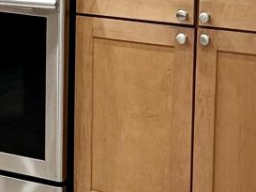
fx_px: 1302
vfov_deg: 8.4
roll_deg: +0.3
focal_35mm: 176
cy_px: 9
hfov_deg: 10.7
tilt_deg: -10.8
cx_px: -162
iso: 250
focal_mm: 6.76
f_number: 1.78
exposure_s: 1/120
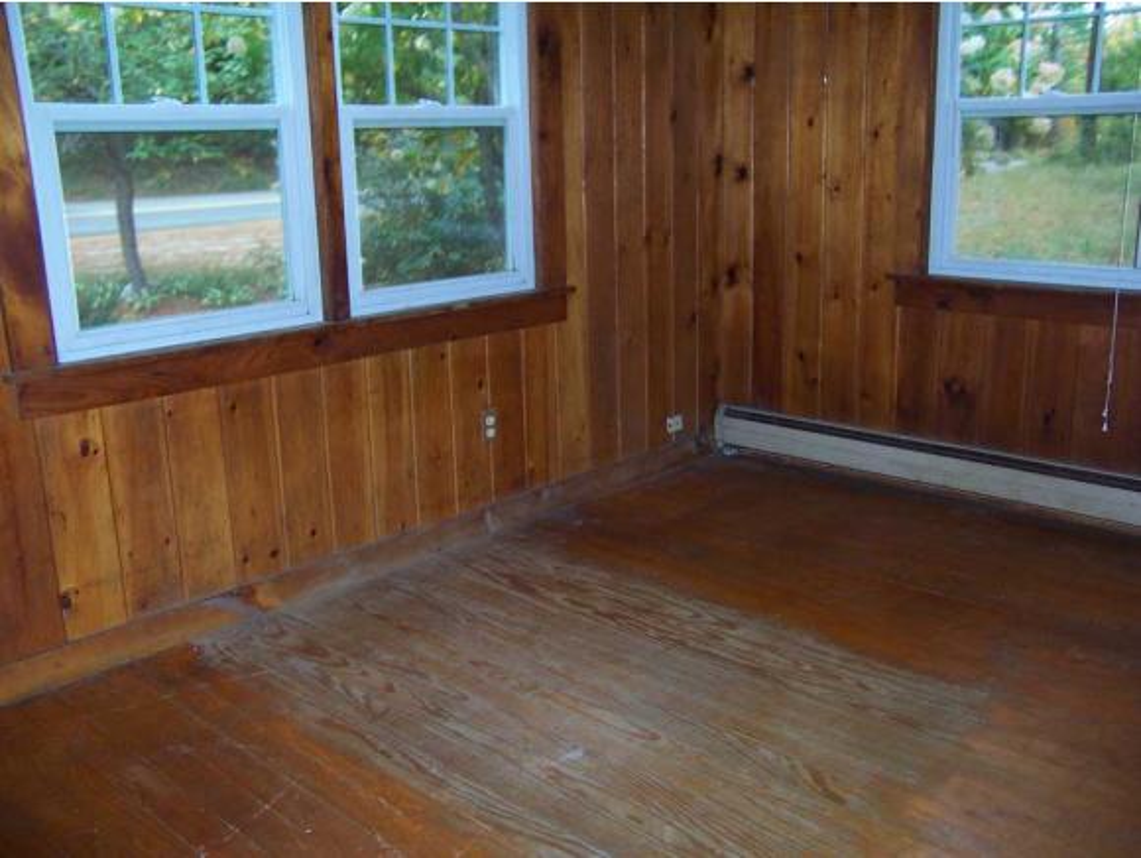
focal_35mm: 33
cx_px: 570
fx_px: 1089
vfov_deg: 43.0
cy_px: 429
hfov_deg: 55.3
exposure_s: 1/60
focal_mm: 5.5
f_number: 2.8
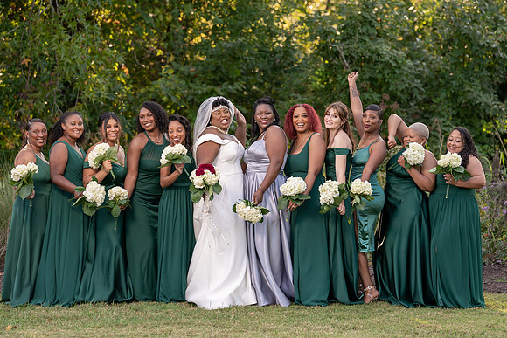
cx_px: 266
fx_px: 2196
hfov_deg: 13.2
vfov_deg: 8.8
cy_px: 172
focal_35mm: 156
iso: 160
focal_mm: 148
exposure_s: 1/200
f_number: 4
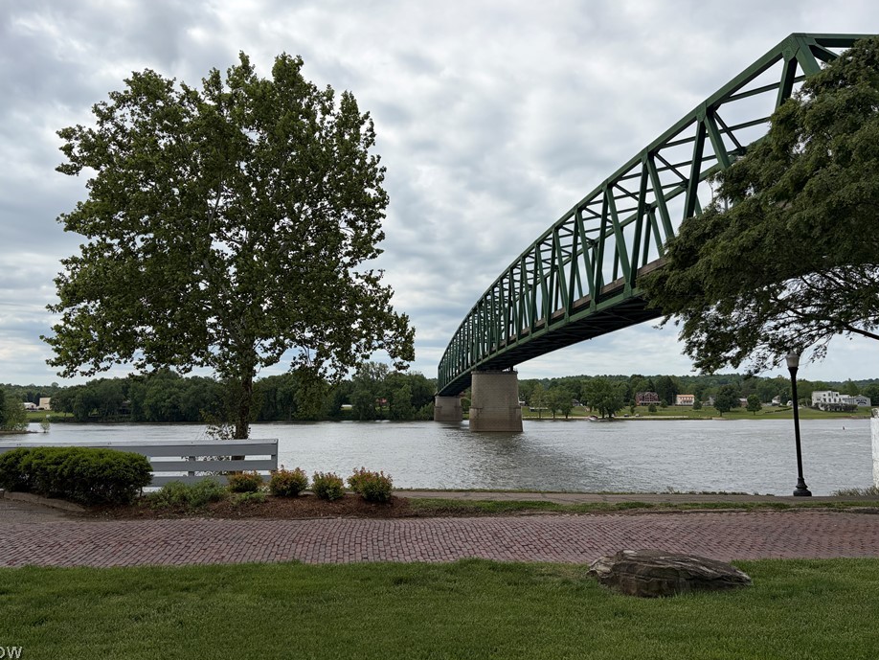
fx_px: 737
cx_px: 414
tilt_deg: +8.3
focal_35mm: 29
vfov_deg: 48.2
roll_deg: +0.7
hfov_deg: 61.6
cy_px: 299
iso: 64
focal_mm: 5.96
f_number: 1.6
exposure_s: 1/7813
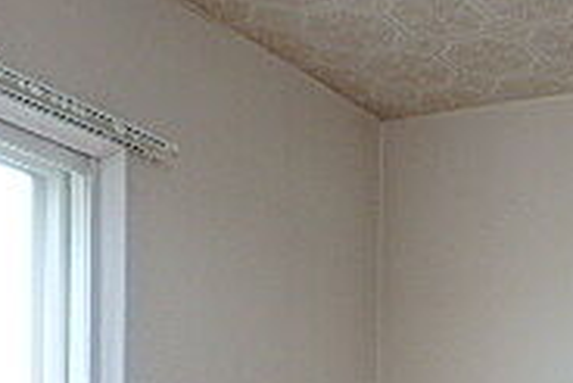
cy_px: 641
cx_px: 704
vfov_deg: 15.9
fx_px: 1211
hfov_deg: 24.0
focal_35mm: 76
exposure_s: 1/30
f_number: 3.5
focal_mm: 3.7
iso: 200
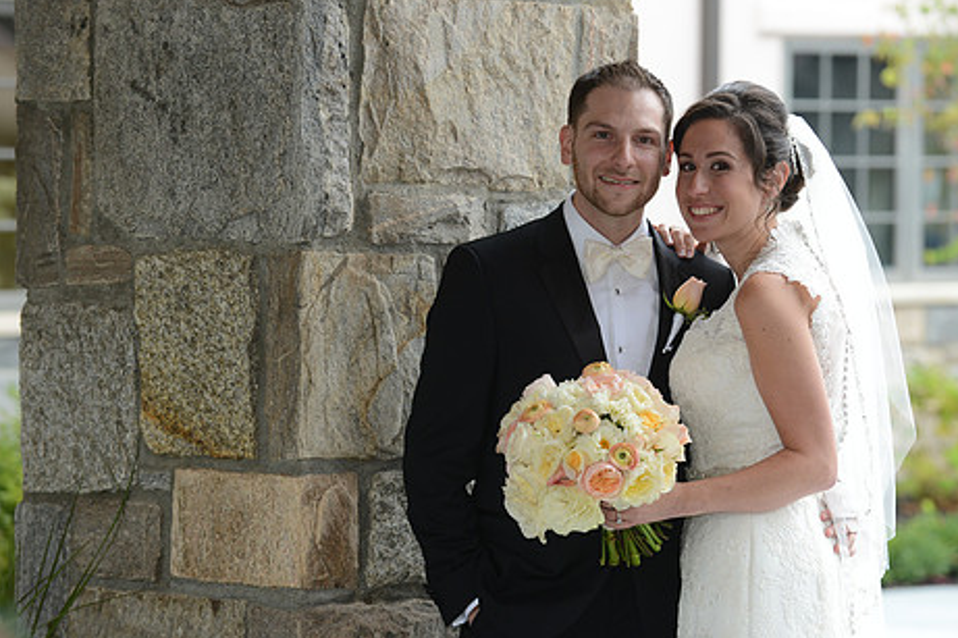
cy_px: 311
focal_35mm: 214
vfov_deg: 6.4
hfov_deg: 9.6
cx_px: 567
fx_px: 5692
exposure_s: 1/250
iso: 500
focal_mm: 170
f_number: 6.3
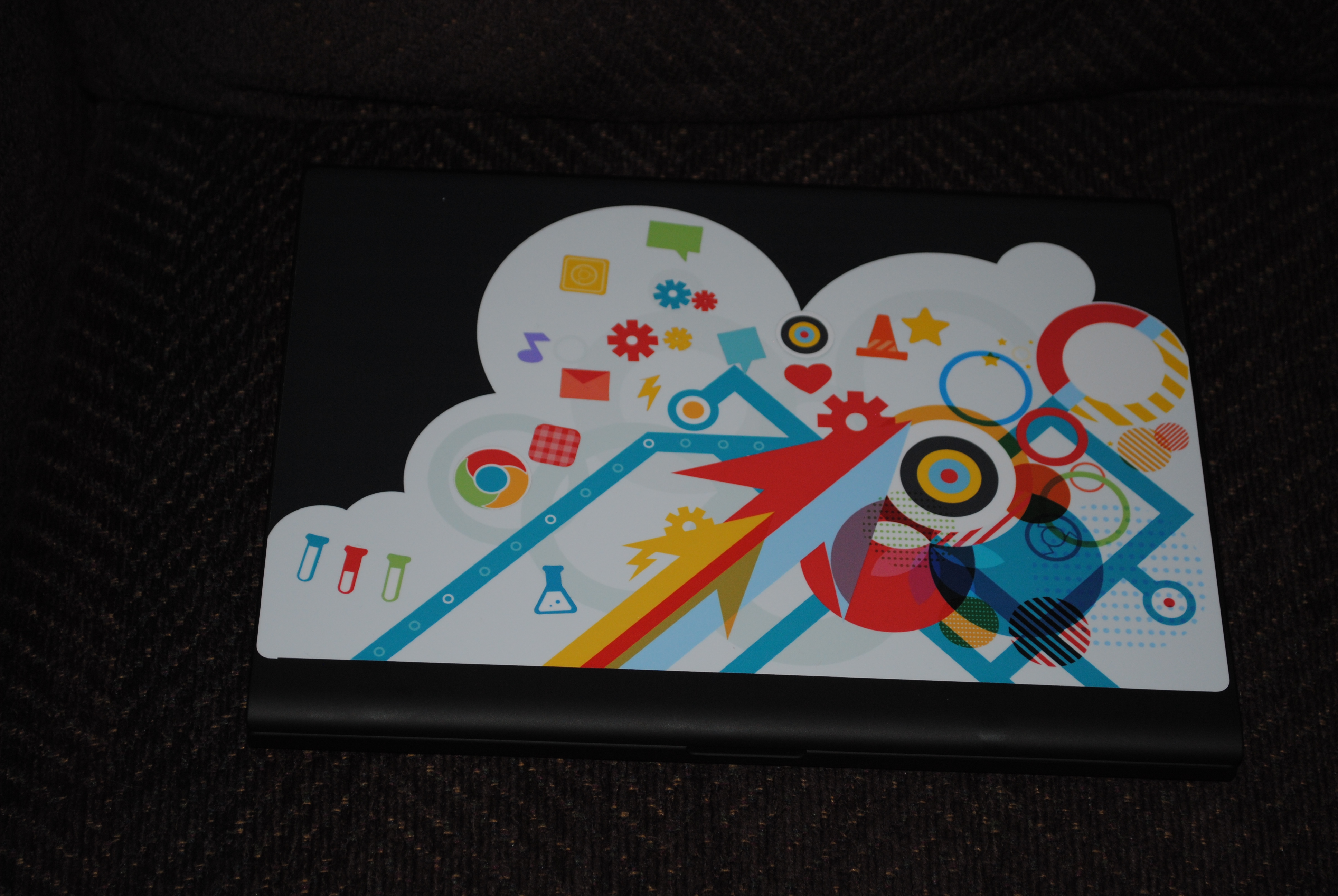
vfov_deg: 19.0
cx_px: 669
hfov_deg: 28.0
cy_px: 448
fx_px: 2679
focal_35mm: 72
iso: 200
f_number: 5.6
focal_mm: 48
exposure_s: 1/60
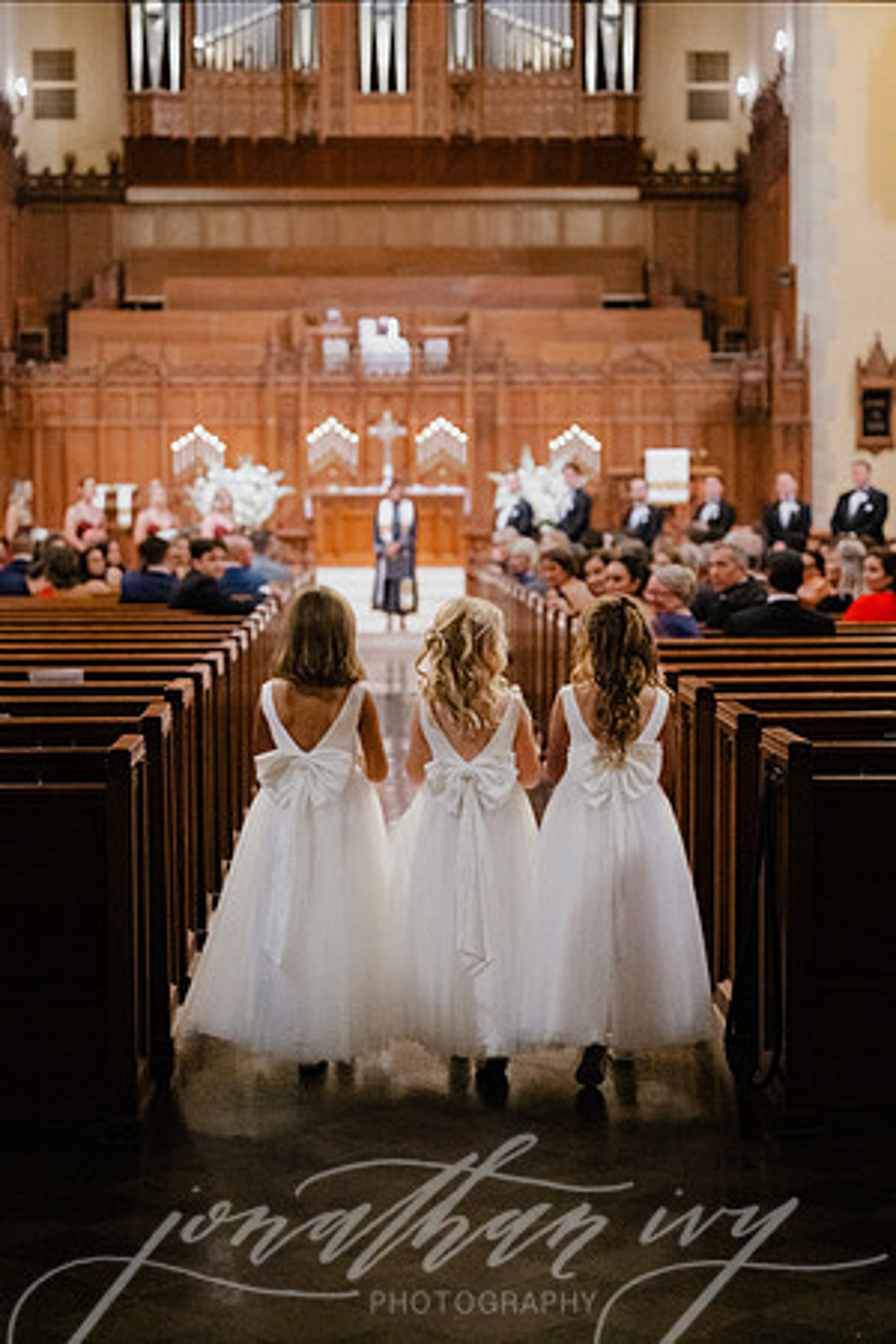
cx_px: 448
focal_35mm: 69
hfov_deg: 19.7
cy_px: 672
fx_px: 2576
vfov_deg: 29.2
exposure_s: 1/160
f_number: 2.8
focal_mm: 69
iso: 10000
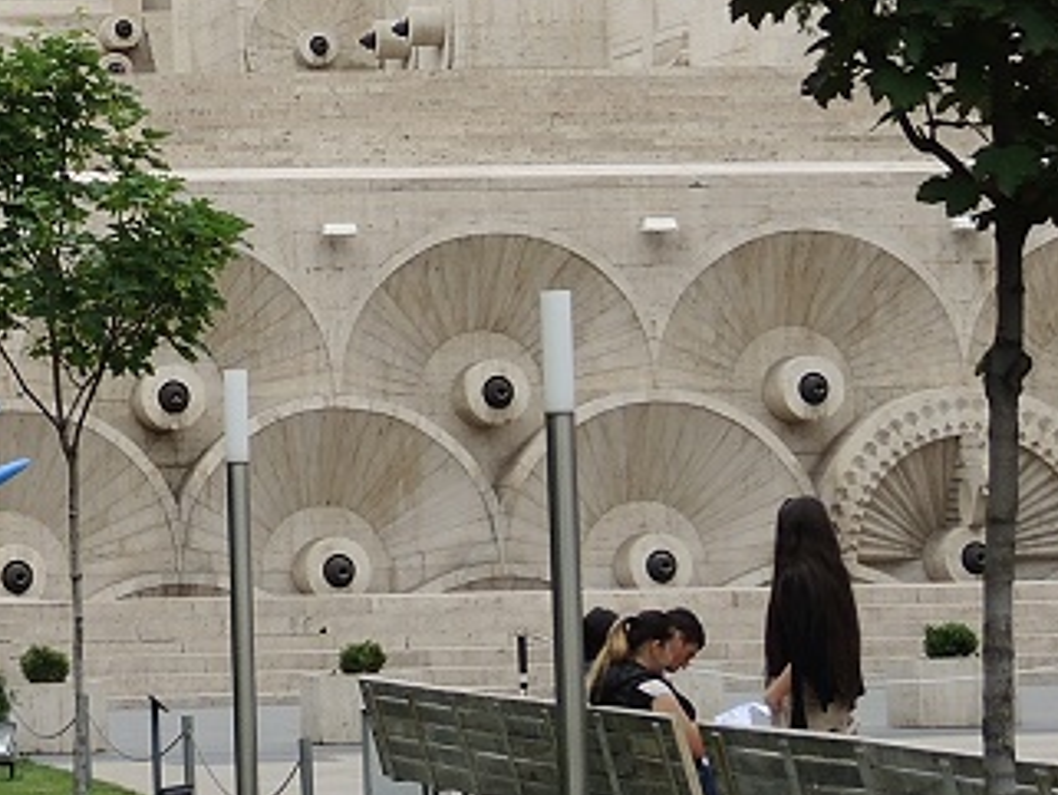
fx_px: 5718
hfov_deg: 10.5
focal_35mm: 187
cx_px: 142
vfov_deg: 7.9
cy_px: -228
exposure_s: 1/1000
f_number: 2.5
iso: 80
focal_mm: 9.9
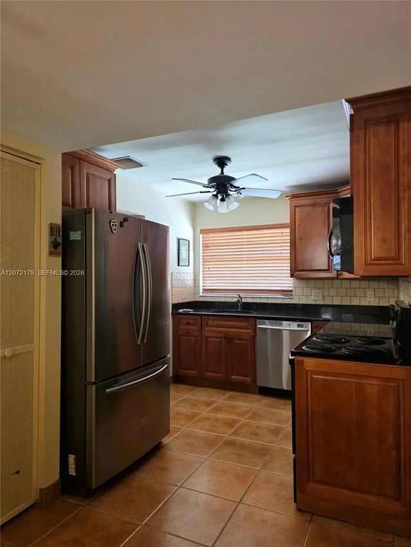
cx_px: 206
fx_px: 364
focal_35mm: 23
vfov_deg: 73.9
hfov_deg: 58.9
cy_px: 274
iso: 640
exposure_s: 1/120
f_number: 1.7
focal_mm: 6.3
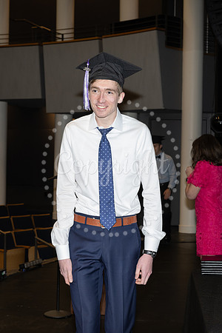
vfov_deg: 27.5
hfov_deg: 18.5
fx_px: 680
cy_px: 166
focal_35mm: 74
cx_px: 128
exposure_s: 1/80
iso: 640
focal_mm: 49
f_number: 5.6
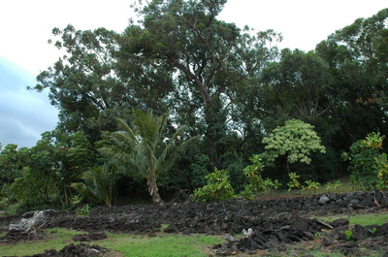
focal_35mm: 27
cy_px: 128
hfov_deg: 67.5
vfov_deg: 47.7
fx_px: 290
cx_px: 194
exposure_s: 1/100
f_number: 9
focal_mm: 18
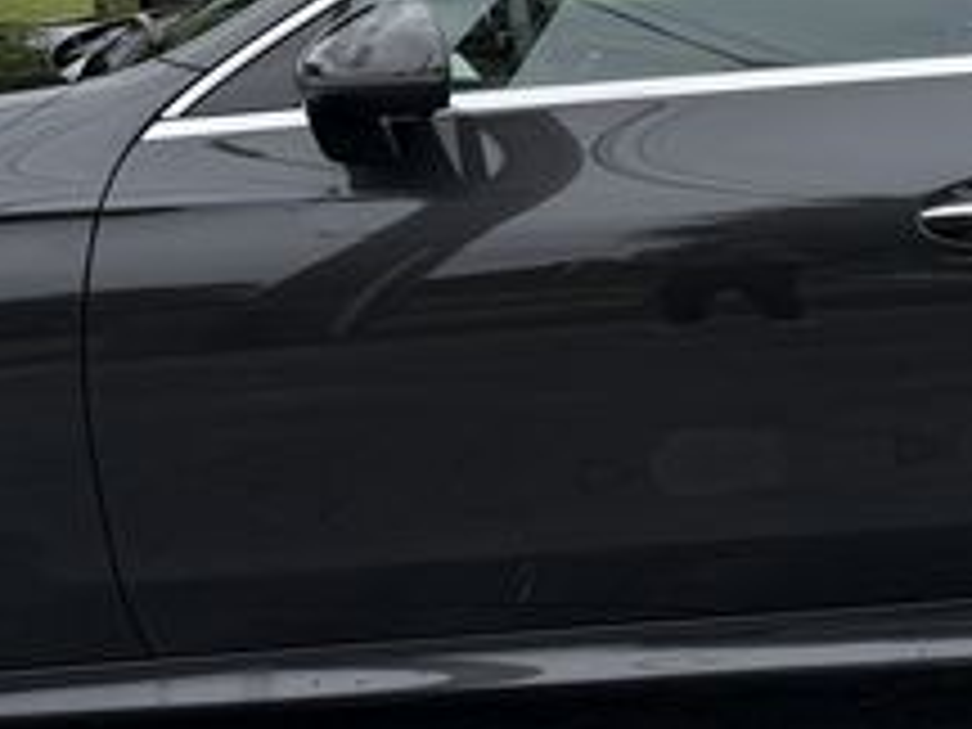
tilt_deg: -5.5
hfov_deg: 21.7
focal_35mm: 89
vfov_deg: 16.4
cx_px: 788
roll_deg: -2.5
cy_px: 117
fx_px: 2499
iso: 80
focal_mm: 6.76
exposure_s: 1/3145
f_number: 1.78
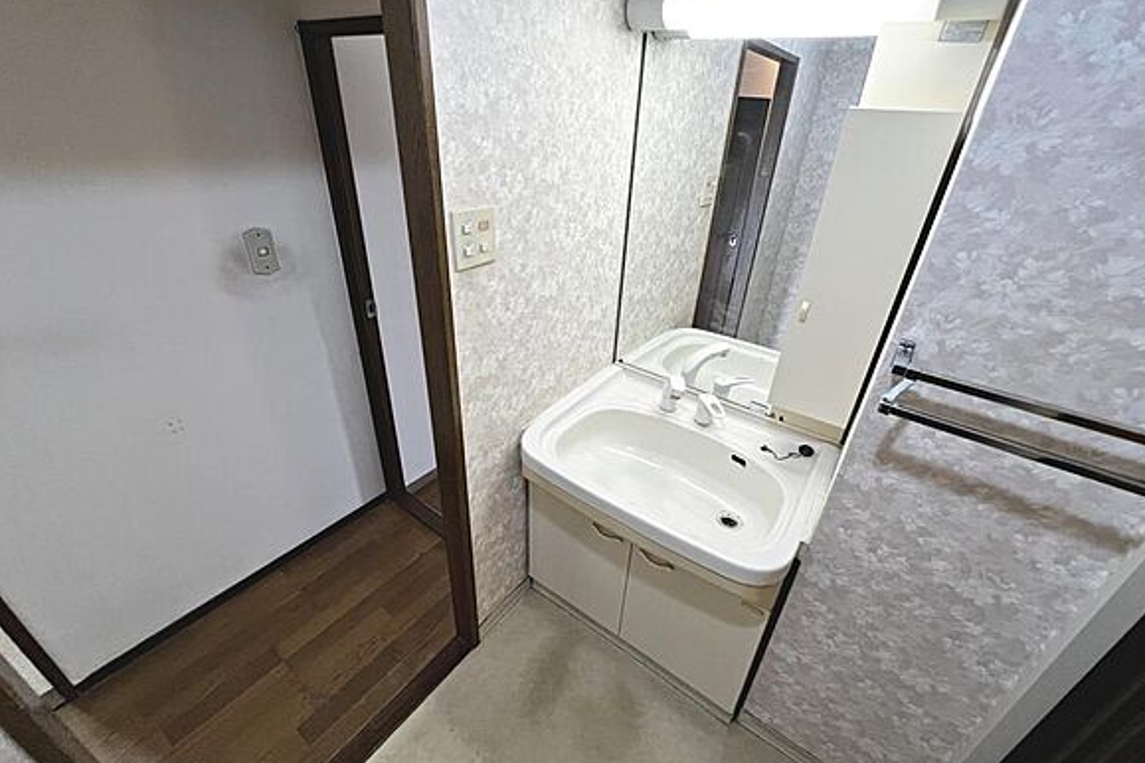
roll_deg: -4.4
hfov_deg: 104.2
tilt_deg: -28.4
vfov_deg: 81.2
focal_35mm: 14
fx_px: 445
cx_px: 591
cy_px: 370
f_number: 1.8
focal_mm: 1.57
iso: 160
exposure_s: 1/60
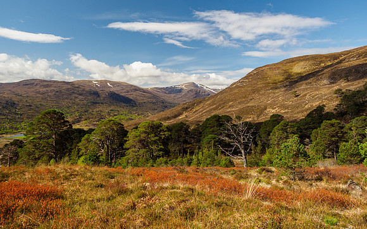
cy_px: 92
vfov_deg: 48.2
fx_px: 254
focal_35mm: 25
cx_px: 184
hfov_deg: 71.6
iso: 200
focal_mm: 12
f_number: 4
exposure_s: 1/500
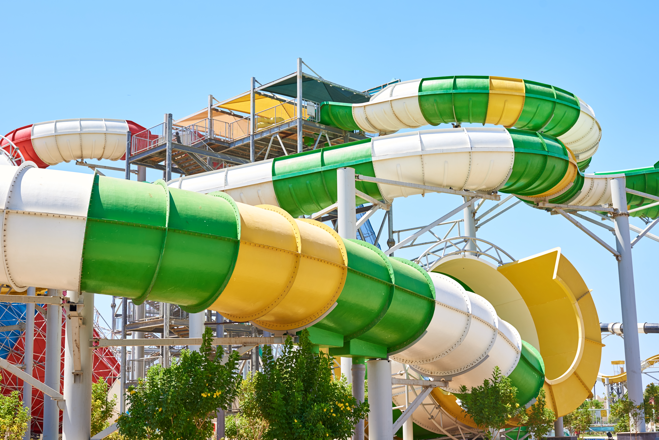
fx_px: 916
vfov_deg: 27.0
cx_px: 330
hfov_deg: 39.6
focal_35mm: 50
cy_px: 220
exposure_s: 1/250
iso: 50
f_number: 6.3
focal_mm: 50
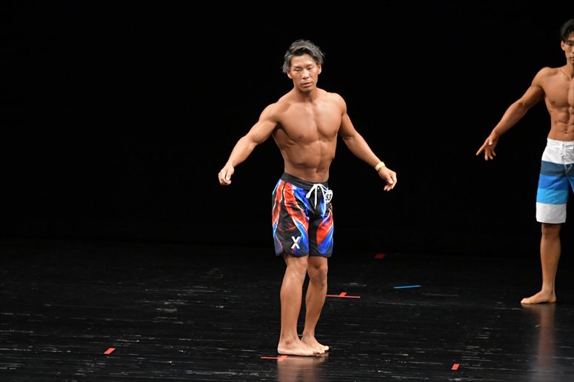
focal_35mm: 285
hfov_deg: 7.2
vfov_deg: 4.8
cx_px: 287
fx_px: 4542
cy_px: 191
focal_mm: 190
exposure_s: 1/400
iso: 3200
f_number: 5.6
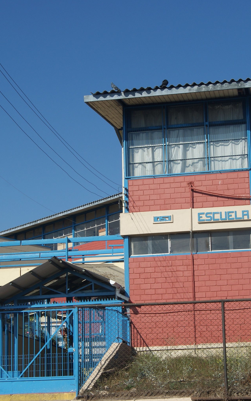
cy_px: 200
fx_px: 884
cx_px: 160
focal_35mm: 81
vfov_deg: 25.6
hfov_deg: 16.1
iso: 100
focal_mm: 35
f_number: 13
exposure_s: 1/160
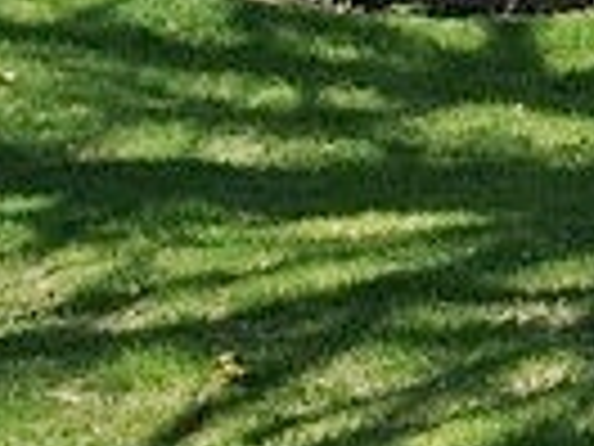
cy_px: -365
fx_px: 2917
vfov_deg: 8.4
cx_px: 1184
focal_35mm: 170
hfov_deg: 10.7
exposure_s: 1/863
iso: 50
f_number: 2.4
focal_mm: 4.28
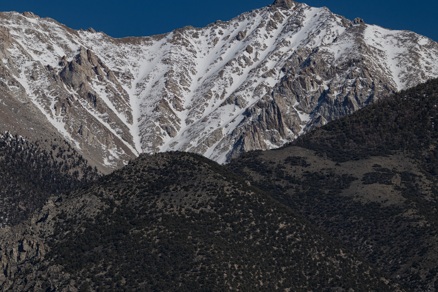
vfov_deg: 5.0
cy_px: 91
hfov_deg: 7.4
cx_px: 157
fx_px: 3370
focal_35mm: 277
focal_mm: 190
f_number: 8
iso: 180
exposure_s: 1/2000
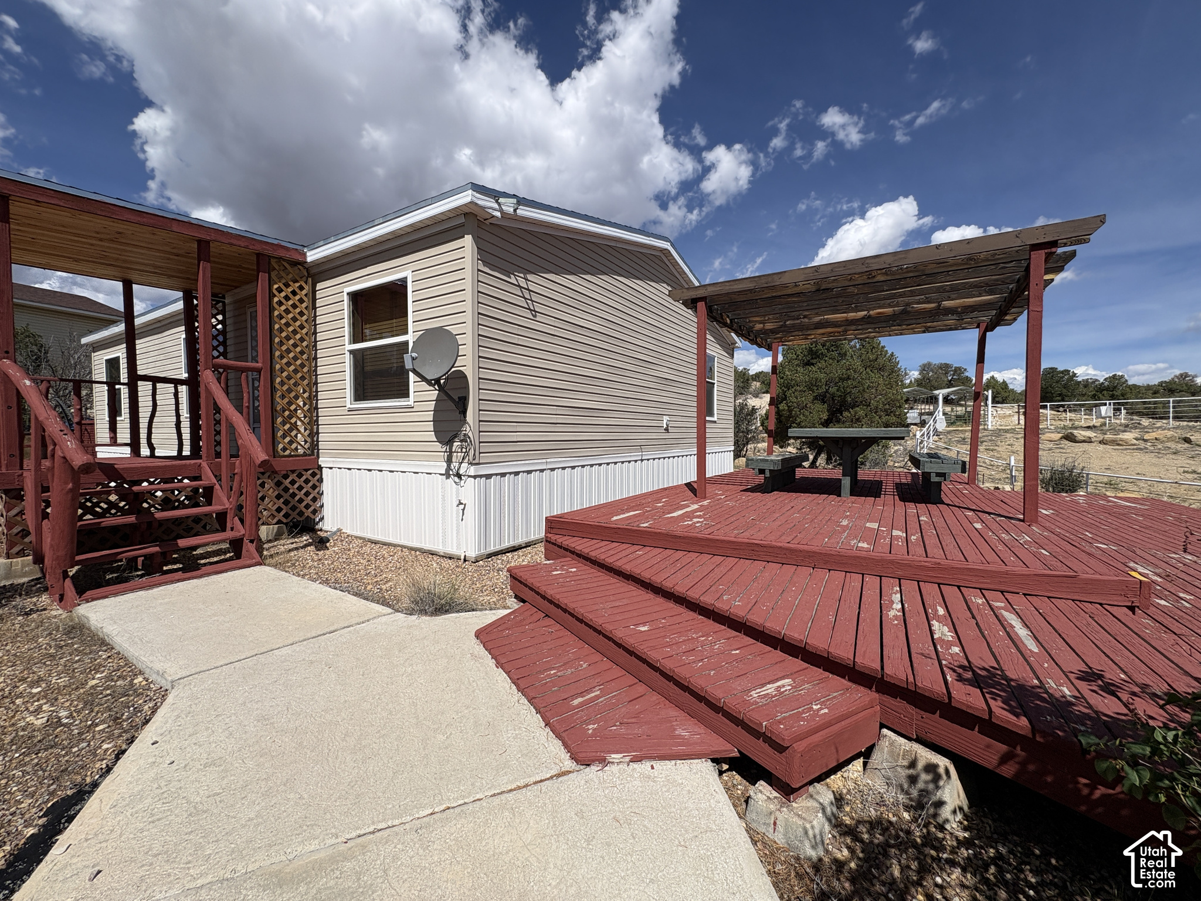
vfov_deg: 85.7
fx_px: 486
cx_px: 600
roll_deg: +0.3
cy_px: 450
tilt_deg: -0.8
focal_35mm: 14
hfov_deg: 102.1
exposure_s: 1/3717
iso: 50
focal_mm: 2.22
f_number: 2.2
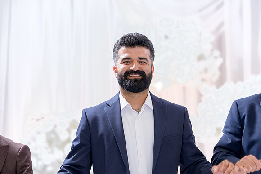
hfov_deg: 17.6
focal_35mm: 116
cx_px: 130
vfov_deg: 11.8
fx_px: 841
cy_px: 87
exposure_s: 1/200
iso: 640
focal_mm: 116
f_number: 2
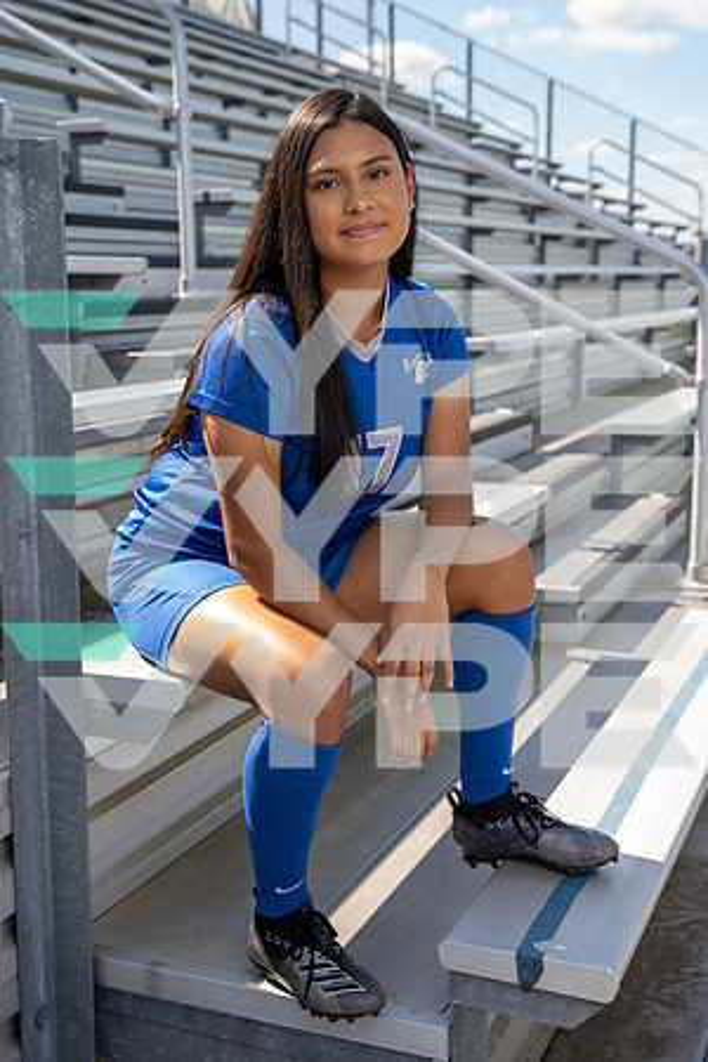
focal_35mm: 47
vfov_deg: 41.9
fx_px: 1386
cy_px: 531
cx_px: 354
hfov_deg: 28.6
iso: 50
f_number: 4.5
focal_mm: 47
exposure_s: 1/200
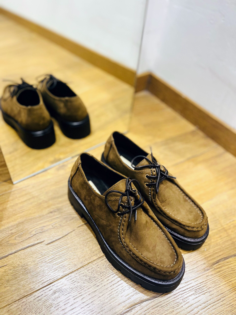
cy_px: 158
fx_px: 236
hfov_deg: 53.1
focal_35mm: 26
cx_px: 118
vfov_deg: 67.3
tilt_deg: -48.2
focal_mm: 5.1
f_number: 1.6
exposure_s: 1/50
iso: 200
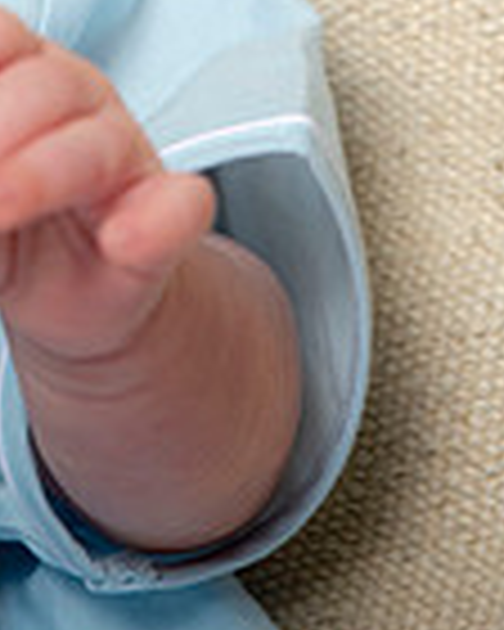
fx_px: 12679
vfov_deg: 2.8
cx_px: -405
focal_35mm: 680
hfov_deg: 2.3
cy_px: -198
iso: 250
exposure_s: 1/200
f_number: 5.6
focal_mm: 175
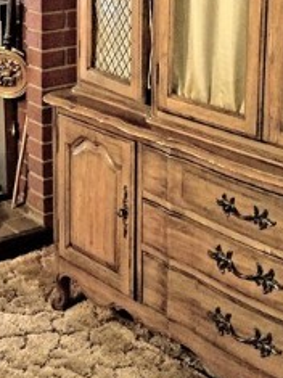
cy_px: 40
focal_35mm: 85
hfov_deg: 16.5
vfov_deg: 22.5
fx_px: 927
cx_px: -77
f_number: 1.7
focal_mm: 4.2
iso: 250
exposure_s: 1/10
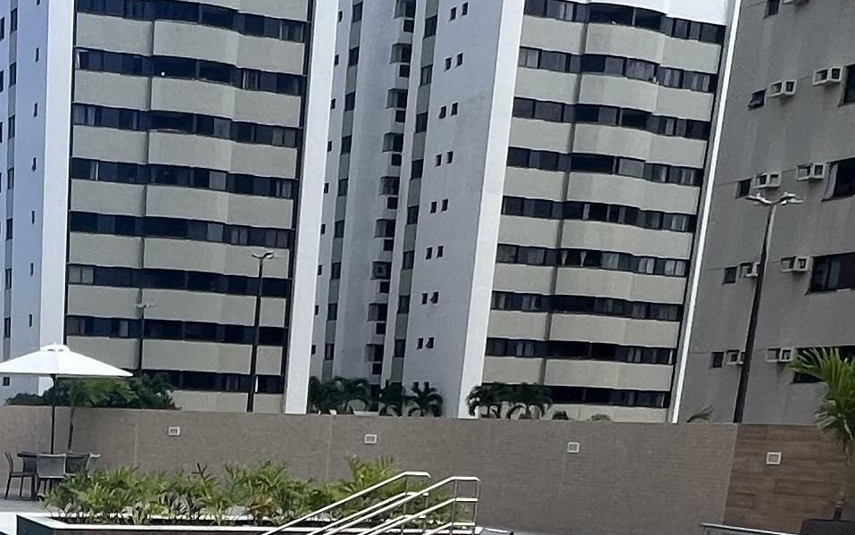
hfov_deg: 33.0
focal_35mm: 58
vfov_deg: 18.9
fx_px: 1352
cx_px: 58
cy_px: 862
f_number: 1.8
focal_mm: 1.57
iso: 32
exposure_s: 1/889
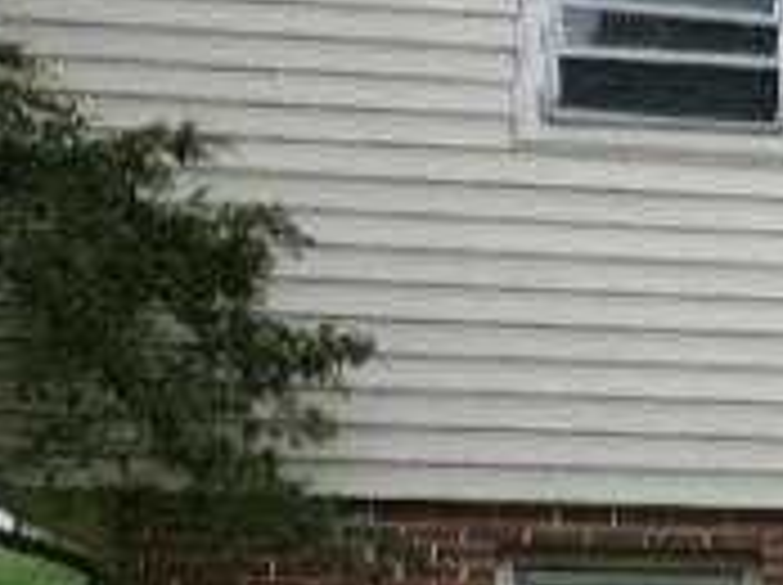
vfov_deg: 14.3
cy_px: 310
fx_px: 2327
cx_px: 1112
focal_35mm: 103
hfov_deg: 17.5
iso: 100
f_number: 3.9
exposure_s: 1/100
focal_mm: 5.1
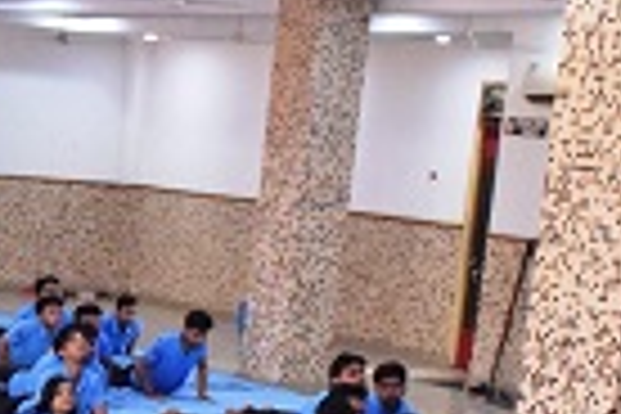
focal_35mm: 108
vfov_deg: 12.4
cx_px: -58
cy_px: 482
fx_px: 1863
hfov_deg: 18.2
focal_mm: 22
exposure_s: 1/100
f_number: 7.1
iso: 6400
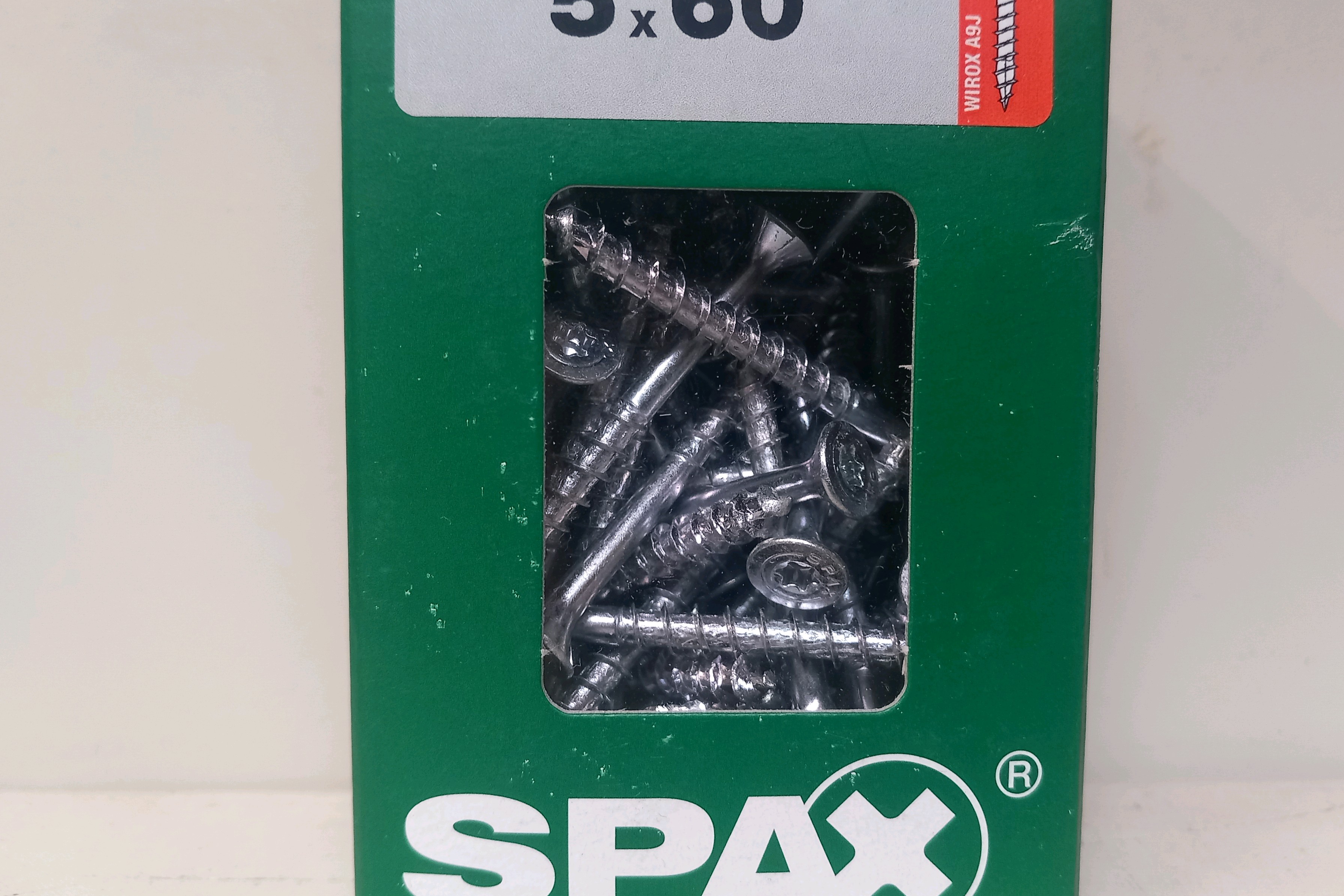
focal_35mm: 32
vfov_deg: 41.1
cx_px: 705
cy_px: 413
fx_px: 1195
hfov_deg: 58.7
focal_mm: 4
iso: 200
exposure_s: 1/33.3
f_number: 1.8
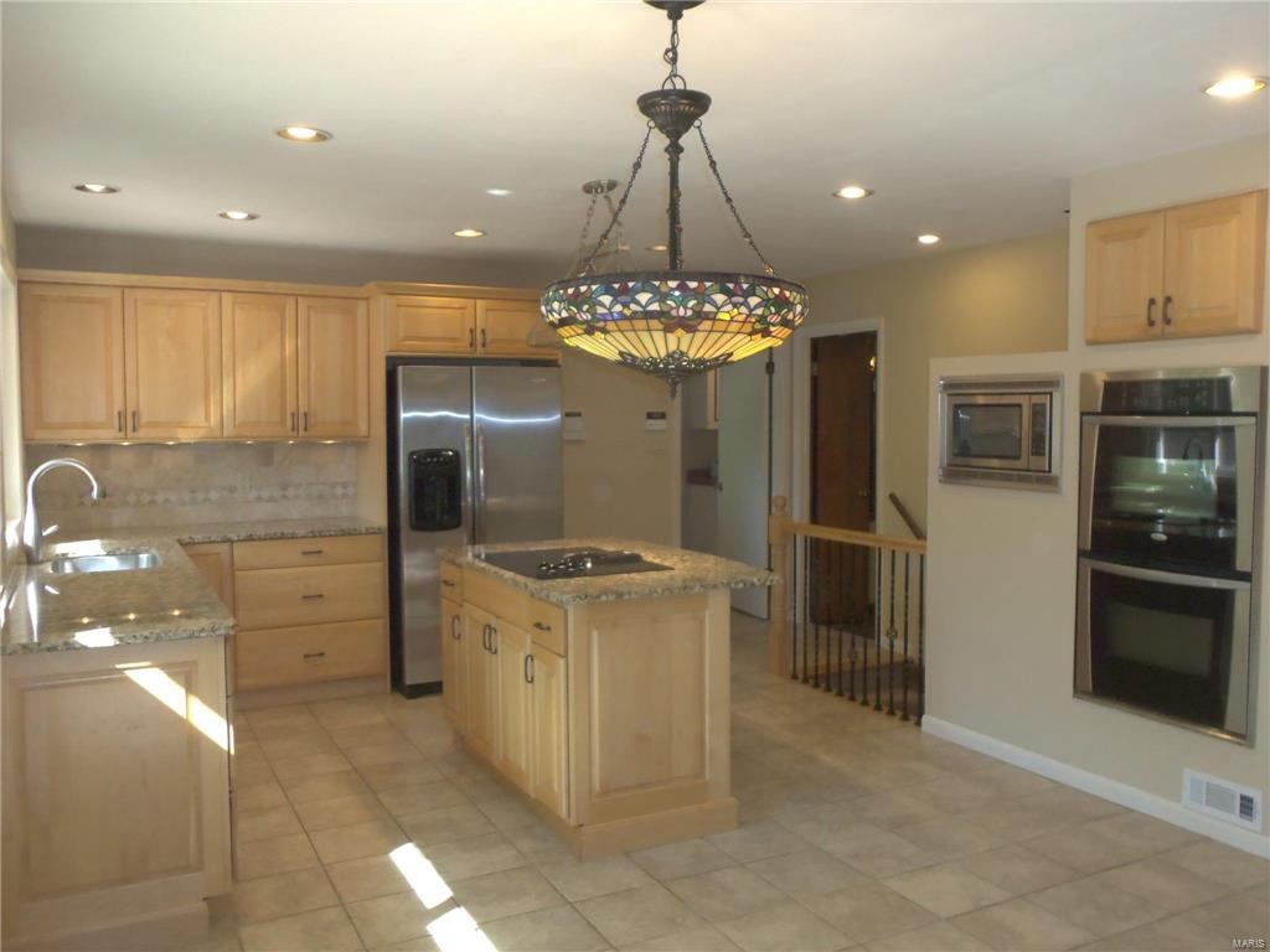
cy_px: 476
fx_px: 1027
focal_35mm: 28
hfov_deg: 63.4
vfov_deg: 49.7
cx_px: 635
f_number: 3.3
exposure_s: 1/60
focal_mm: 5.1
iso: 320
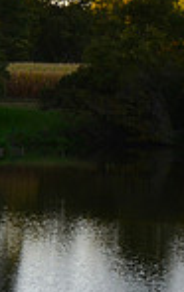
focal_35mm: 191
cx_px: -206
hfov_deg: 6.6
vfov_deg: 11.0
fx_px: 1527
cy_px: 130
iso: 400
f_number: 10
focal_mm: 32
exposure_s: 1/60
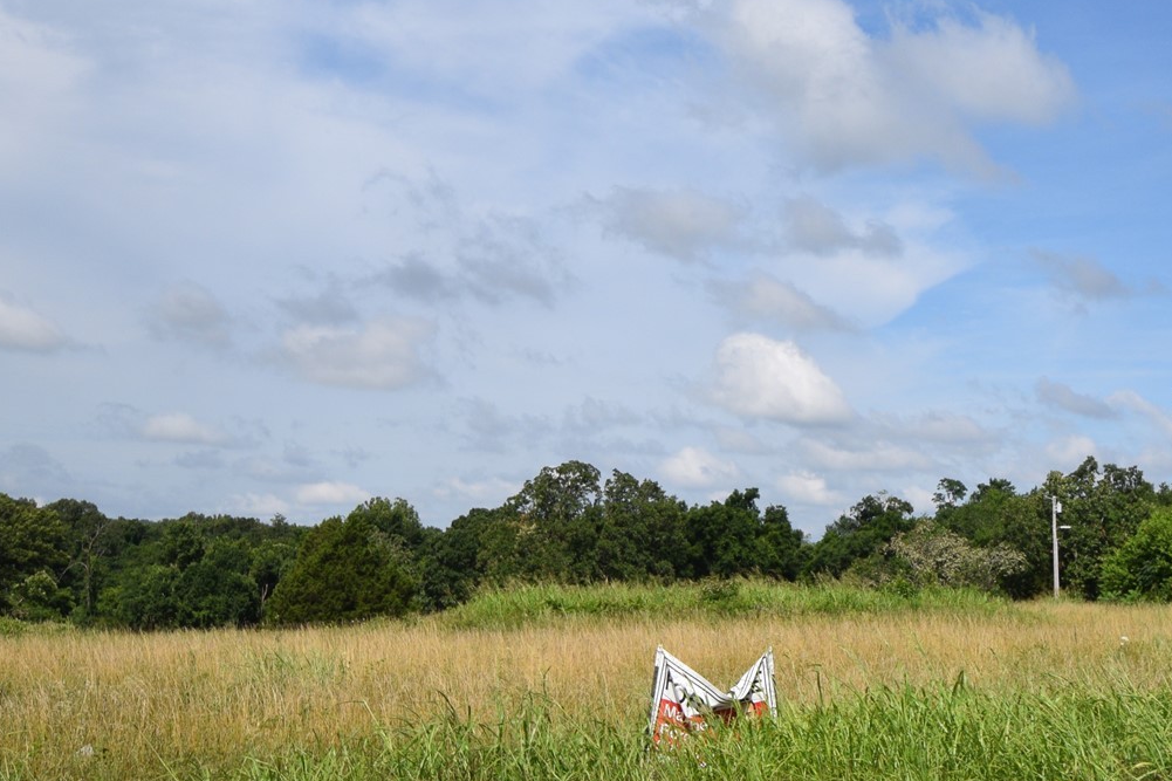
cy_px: 291
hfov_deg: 31.8
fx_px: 1985
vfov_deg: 22.2
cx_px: 976
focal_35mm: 61
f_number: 10
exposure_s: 1/400
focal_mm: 20
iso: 200
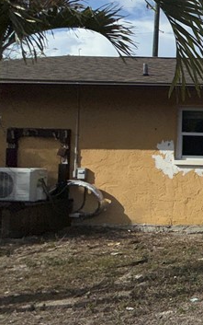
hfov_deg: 20.8
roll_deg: -1.3
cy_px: 149
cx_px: 364
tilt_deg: +1.0
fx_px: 380
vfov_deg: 46.1
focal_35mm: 43
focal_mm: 2.22
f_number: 2.2
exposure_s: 1/5618
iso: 16
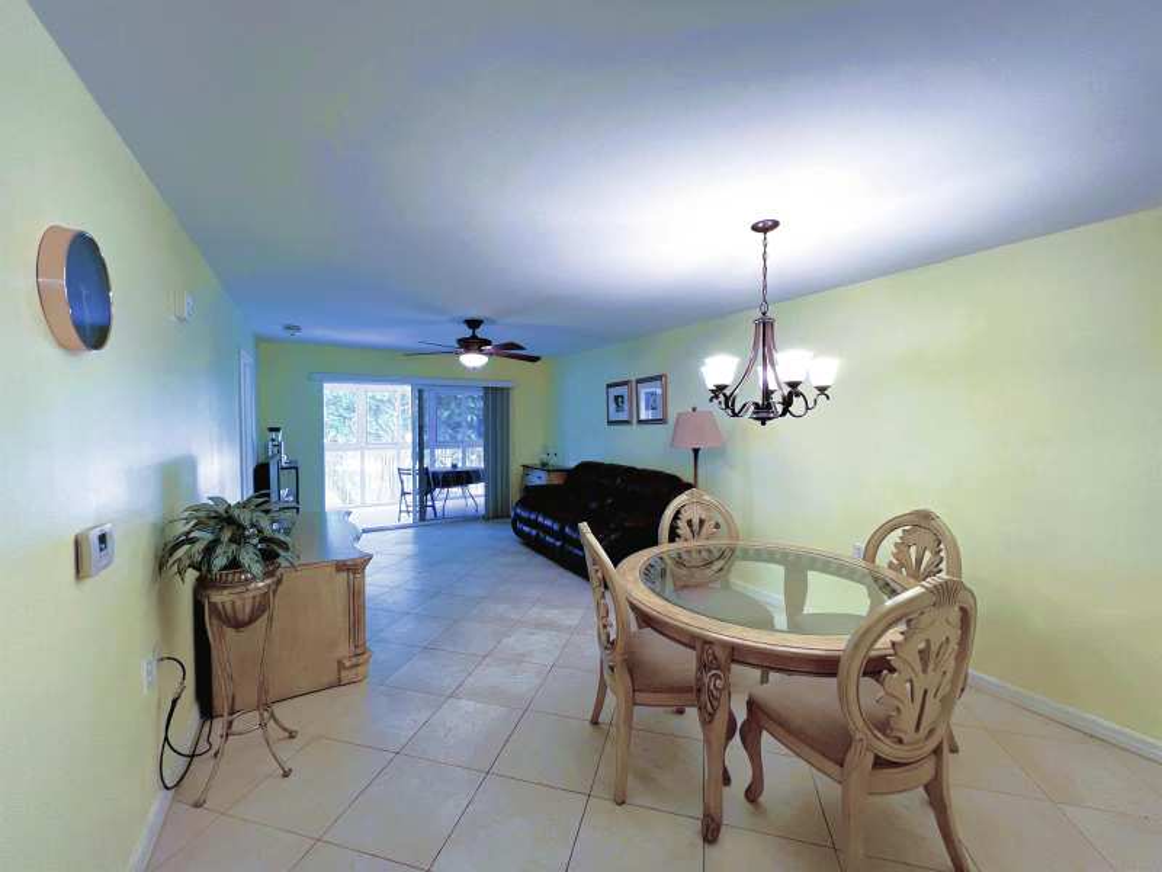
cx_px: 581
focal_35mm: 13
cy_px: 436
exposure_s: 1/60
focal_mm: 1.57
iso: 125
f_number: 1.8
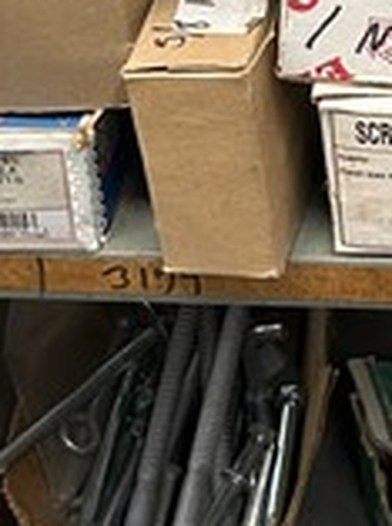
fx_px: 2577
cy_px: -211
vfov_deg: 11.3
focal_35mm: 170
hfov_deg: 8.4
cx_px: 690
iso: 160
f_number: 1.5
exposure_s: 1/60
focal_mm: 5.7
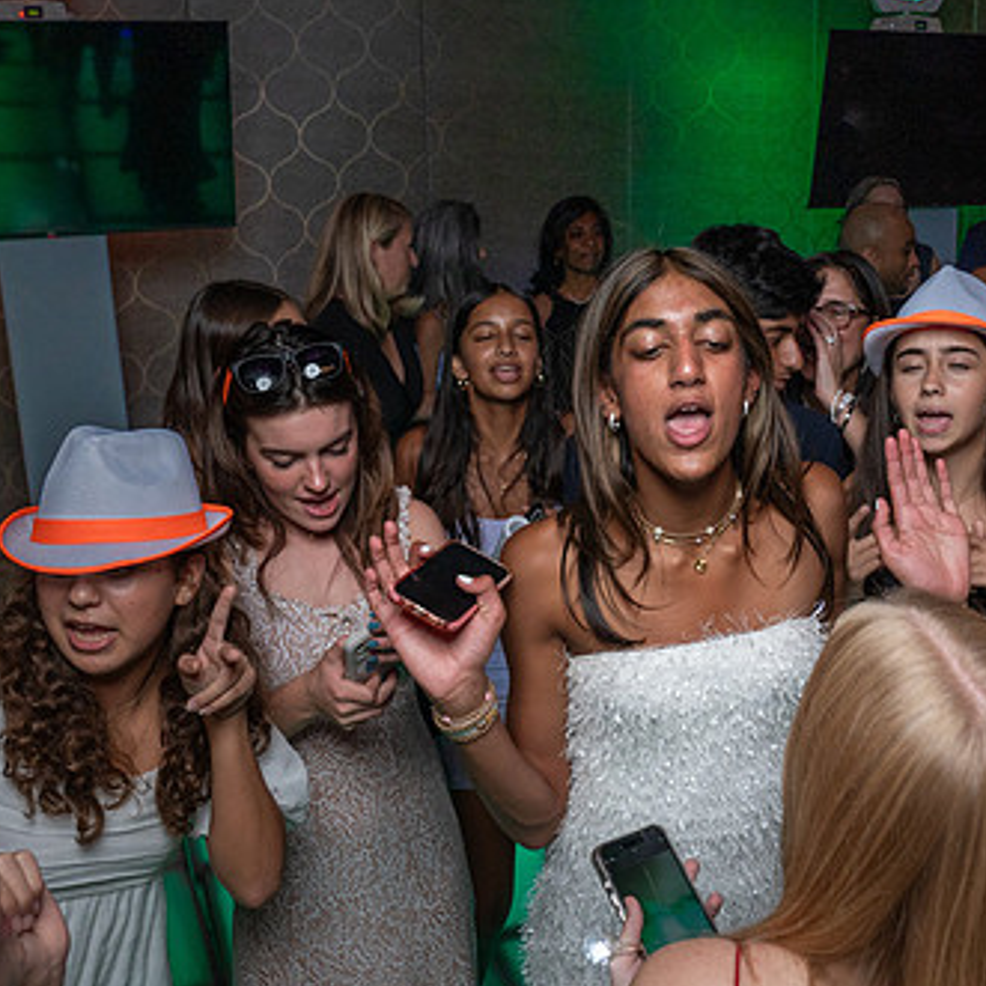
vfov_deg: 41.8
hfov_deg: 41.5
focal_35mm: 40
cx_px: 632
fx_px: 1289
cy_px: 518
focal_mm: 24
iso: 2000
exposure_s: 1/200
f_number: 5.6
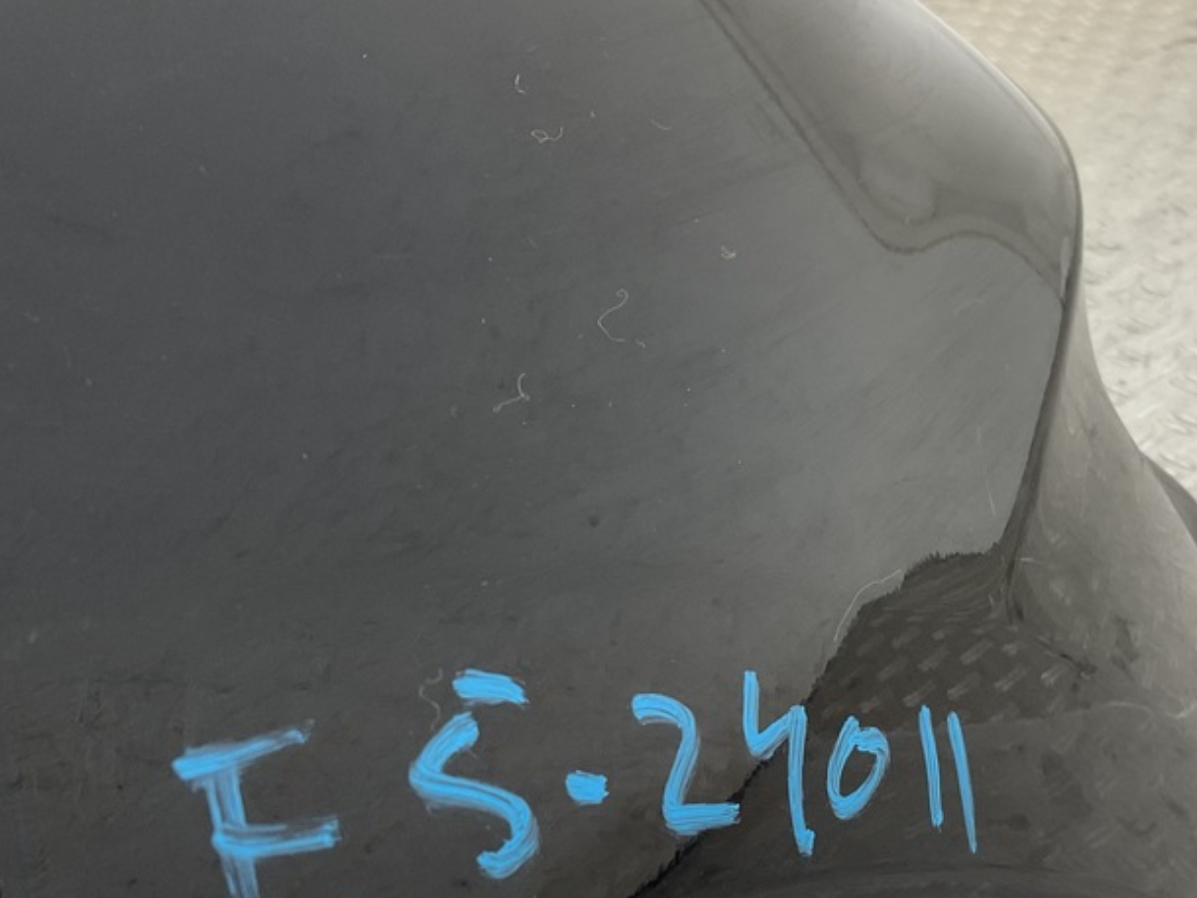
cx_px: 737
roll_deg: +20.1
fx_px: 1660
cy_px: 588
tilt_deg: -29.9
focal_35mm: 48
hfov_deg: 39.4
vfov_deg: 30.1
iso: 40
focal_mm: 3
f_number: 1.8
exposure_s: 1/120
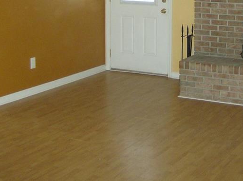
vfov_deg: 19.8
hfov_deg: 26.8
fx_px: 504
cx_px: 173
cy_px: 6
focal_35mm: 72
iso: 200
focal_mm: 6
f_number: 2.8
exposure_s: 1/60
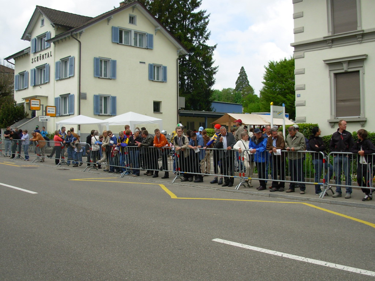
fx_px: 412
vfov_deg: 37.7
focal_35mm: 38
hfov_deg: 49.0
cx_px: 188
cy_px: 140
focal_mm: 6.3
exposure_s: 1/912
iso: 50
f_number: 2.9
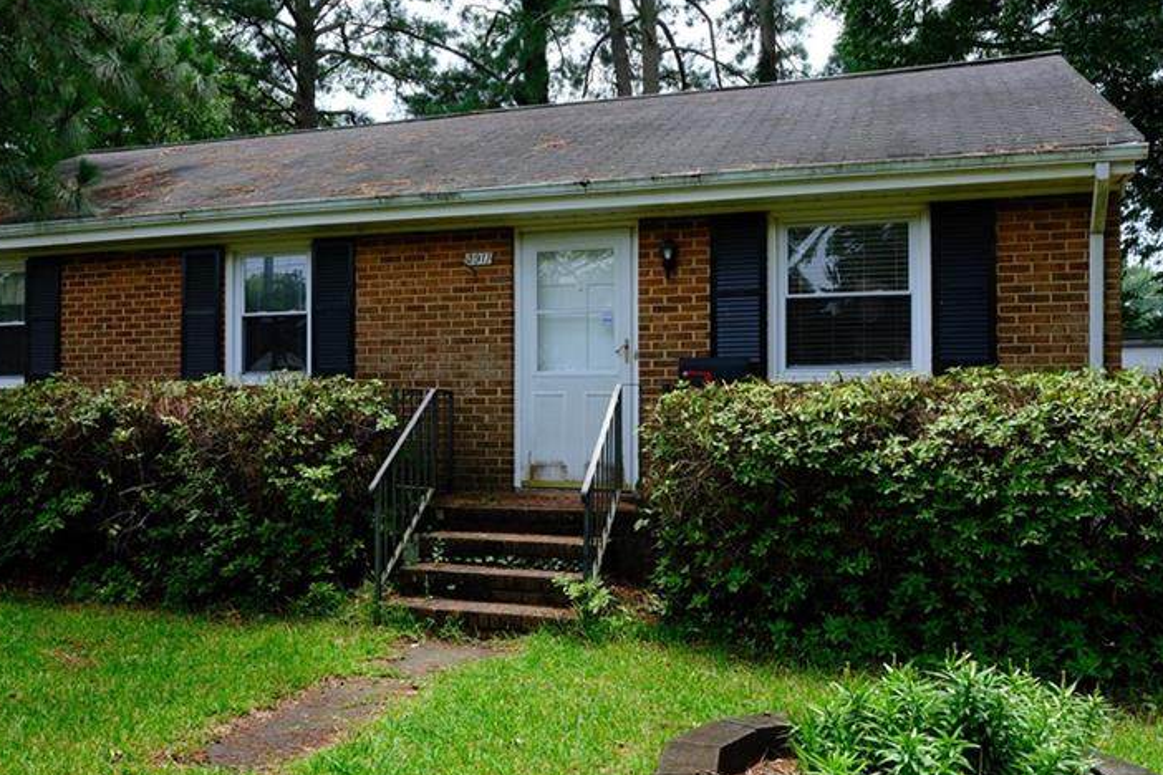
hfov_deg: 54.0
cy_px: 379
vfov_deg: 37.9
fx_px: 1131
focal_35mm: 35
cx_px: 452
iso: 320
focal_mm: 16
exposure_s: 1/420
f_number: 5.6
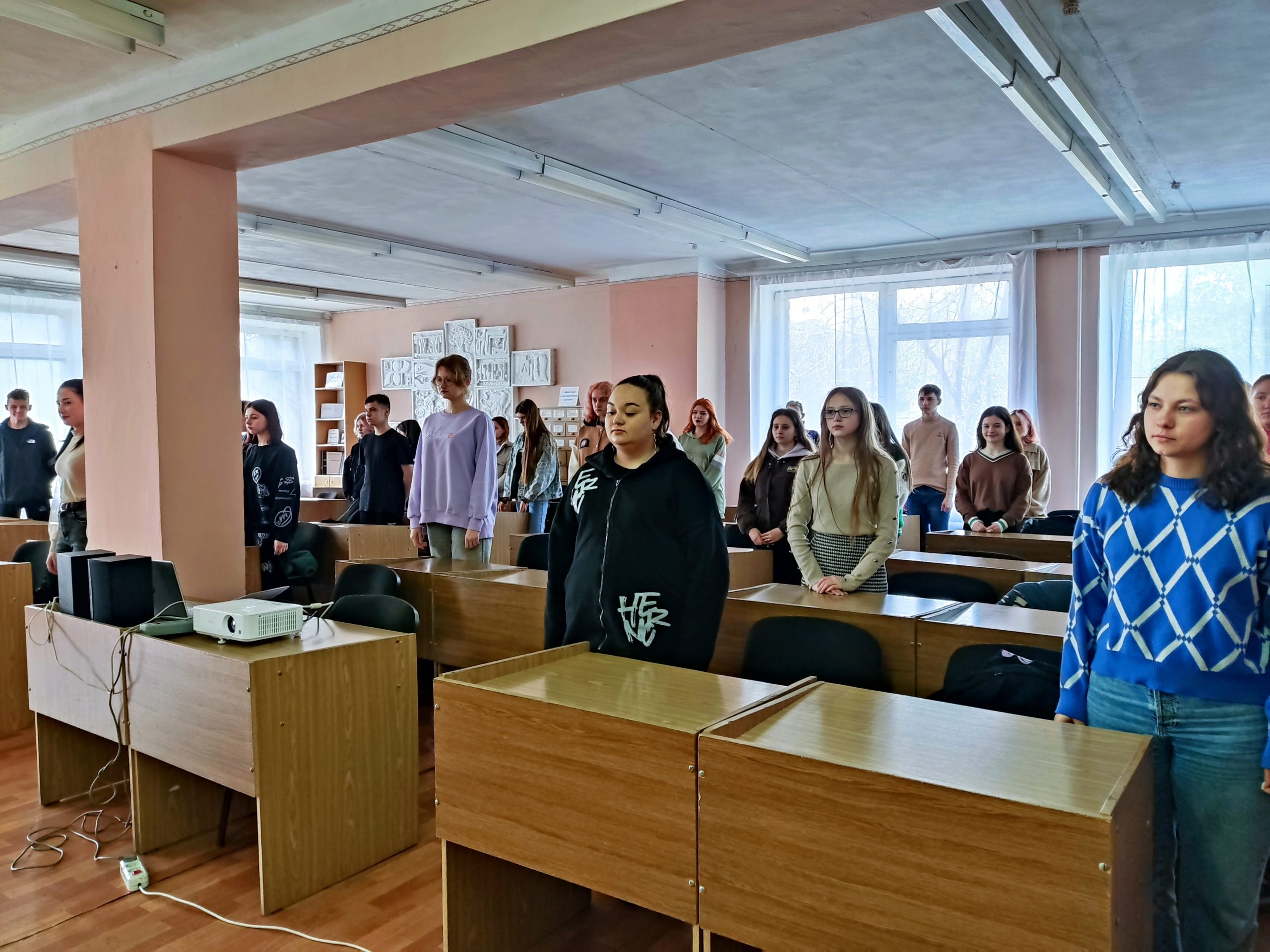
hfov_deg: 69.4
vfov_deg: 54.9
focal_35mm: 25
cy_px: 476
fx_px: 917
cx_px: 635
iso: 391
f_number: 1.79
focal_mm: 4.71
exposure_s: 1/50
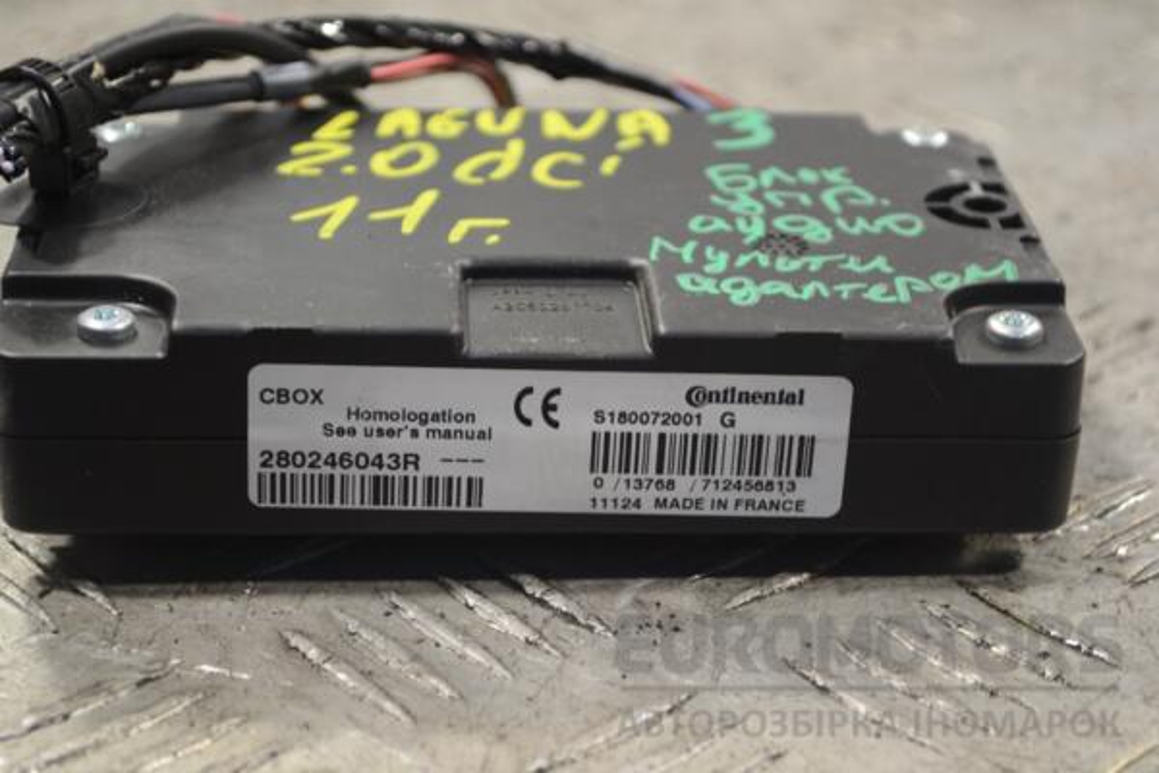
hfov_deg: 24.6
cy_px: 386
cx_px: 580
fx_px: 2656
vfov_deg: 16.6
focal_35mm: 82
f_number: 5.6
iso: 320
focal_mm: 55
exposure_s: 1/30
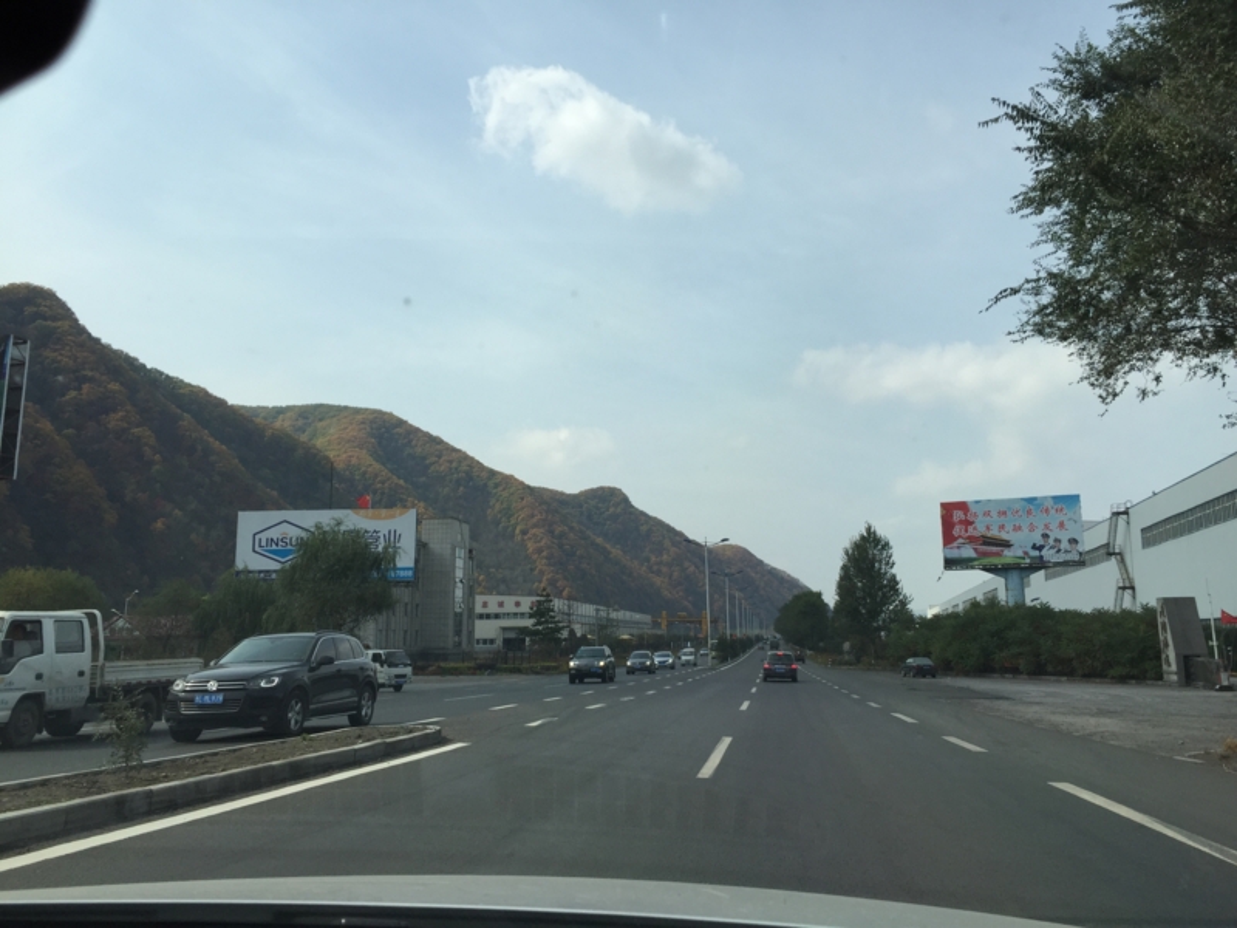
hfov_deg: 61.7
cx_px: 618
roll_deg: -0.9
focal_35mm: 29
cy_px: 464
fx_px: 1036
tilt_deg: +12.4
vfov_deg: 48.2
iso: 32
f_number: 2.2
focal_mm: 4.15
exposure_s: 1/1582
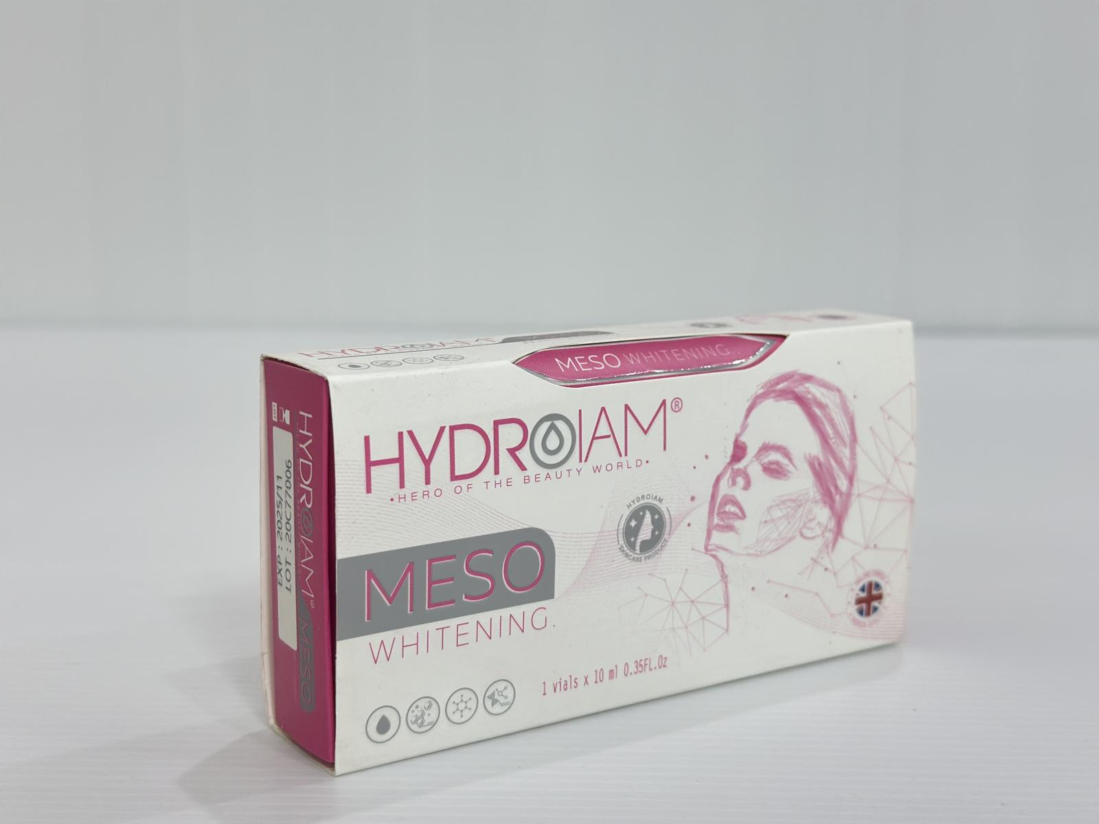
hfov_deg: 39.7
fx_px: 1524
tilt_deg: -9.5
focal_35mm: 48
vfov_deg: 30.3
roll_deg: +0.2
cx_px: 550
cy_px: 412
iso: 160
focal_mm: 6.86
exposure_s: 1/100
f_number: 1.78
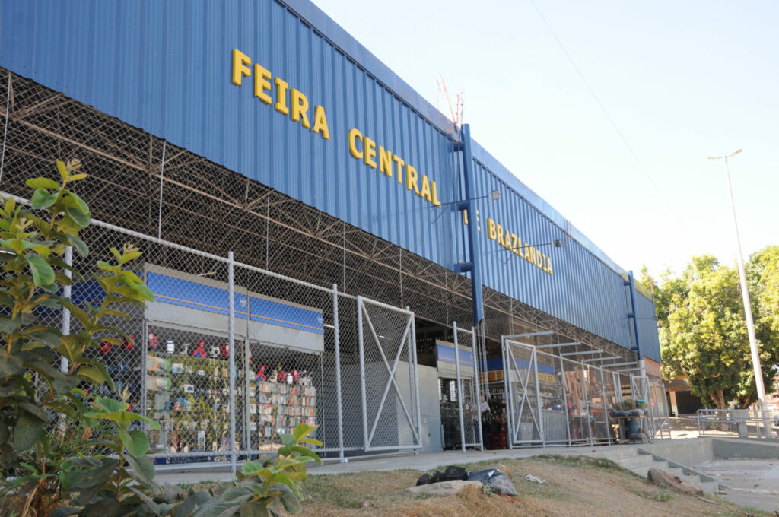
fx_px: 778
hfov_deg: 53.2
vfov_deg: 36.8
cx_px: 390
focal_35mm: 36
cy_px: 258
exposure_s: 1/200
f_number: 7.1
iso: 500
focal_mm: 24
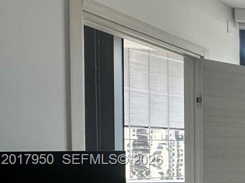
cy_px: 160
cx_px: 445
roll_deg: -0.6
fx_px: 375
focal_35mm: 53
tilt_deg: -2.3
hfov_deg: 21.8
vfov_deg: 26.7
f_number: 2.2
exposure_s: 1/120
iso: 80
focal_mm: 2.22
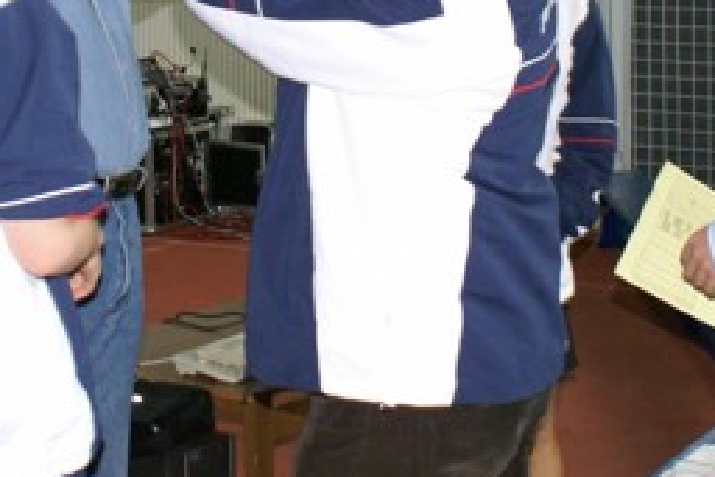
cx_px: 282
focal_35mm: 82
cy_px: 31
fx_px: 1629
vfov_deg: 16.4
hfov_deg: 24.7
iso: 800
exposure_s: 1/40
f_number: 5.6
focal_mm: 20
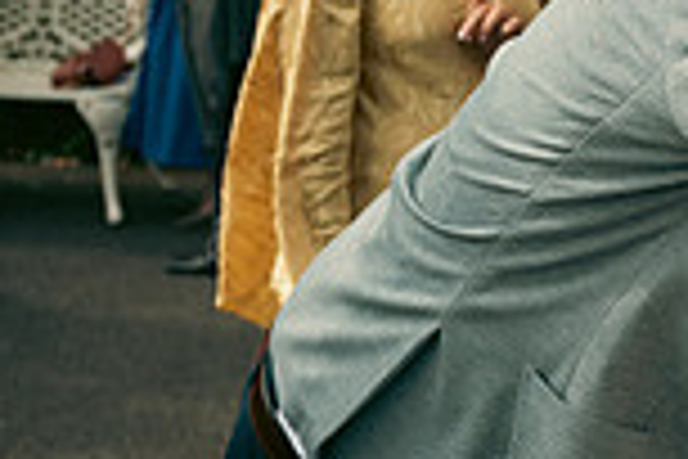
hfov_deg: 20.7
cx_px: 854
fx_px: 1739
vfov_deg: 14.8
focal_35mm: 91
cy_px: 11
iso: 125
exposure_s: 1/1600
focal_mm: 24
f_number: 3.5
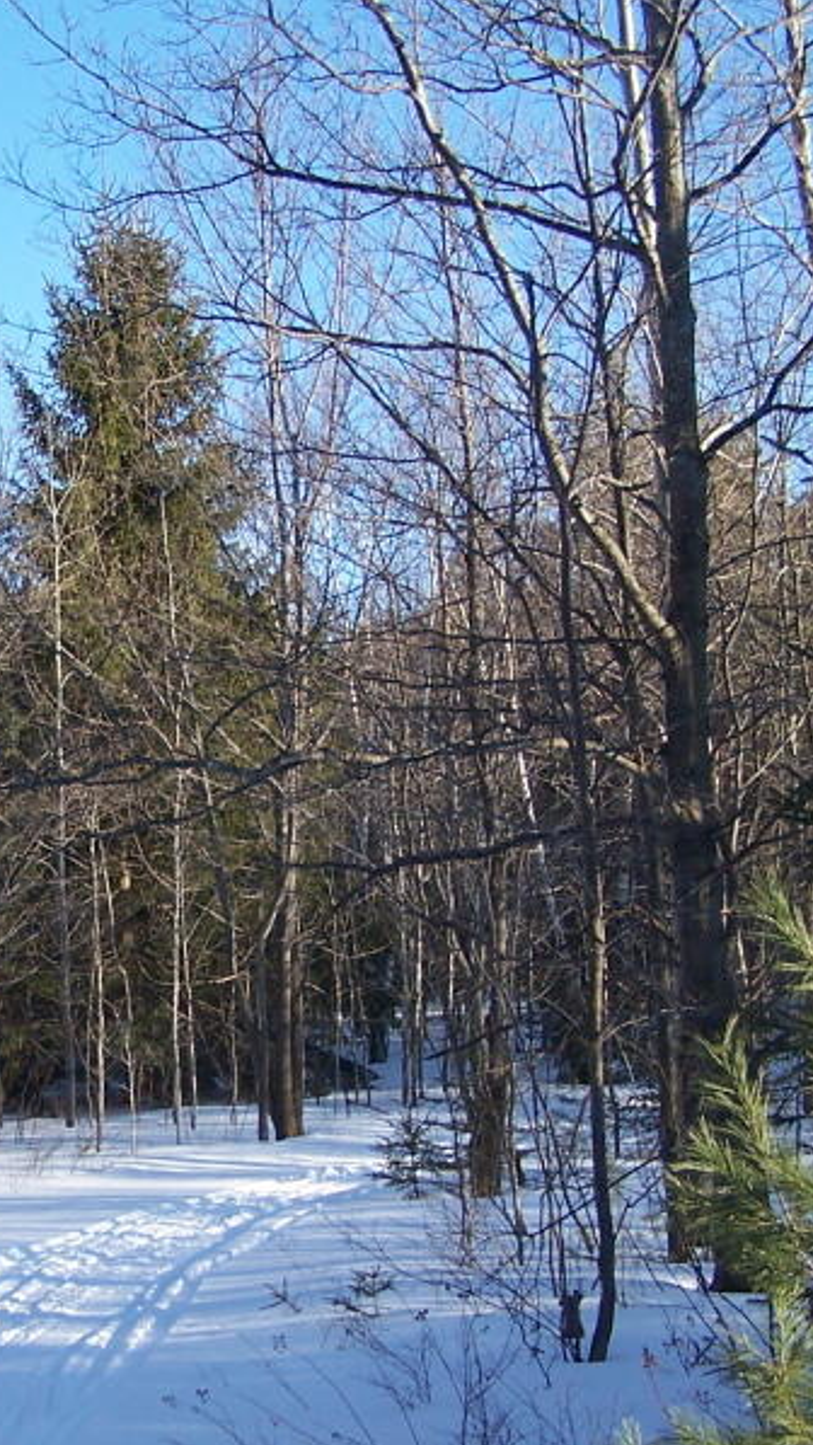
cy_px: 825
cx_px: 80
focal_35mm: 71
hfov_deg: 16.8
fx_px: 2720
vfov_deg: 29.7
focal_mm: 6.3
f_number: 2.8
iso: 80
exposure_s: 1/500
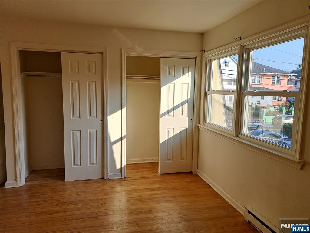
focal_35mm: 24
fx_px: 215
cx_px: 155
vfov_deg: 56.8
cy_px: 116
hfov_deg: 71.6
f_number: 1.8
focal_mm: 5.23
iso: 50
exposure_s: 1/238
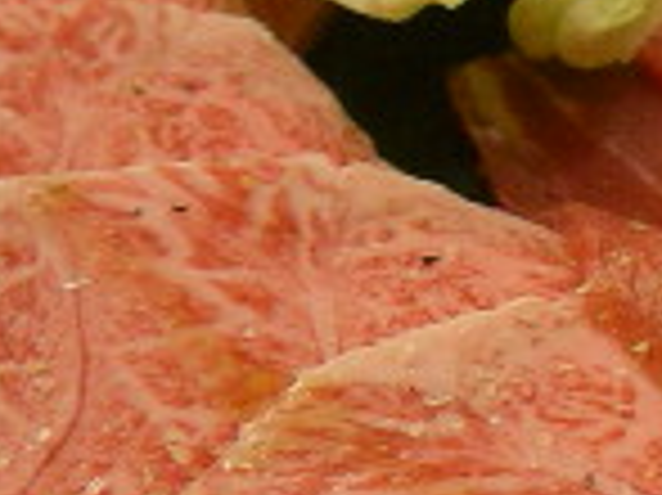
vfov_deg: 9.2
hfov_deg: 11.7
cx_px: 1036
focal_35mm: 161
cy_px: 256
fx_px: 3076
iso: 100
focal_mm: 5.7
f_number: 2.8
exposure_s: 1/6.9
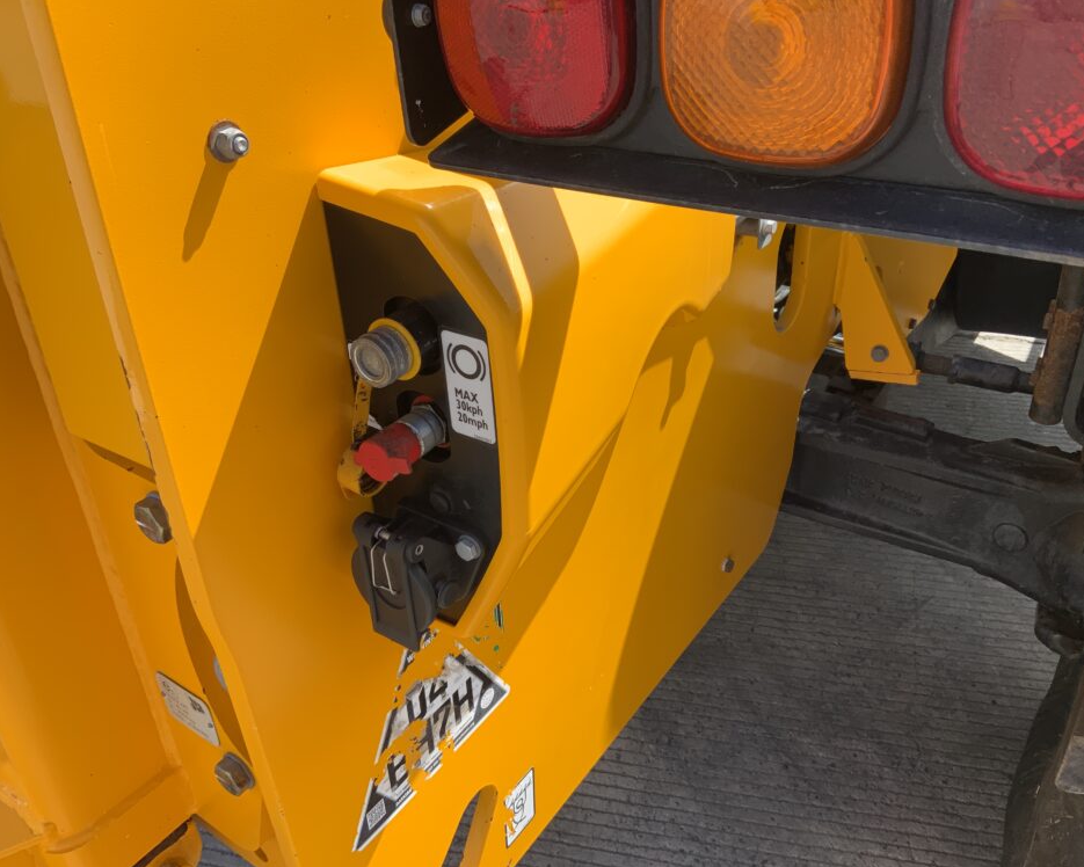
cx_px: 573
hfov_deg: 57.1
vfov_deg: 47.1
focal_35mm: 31
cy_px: 424
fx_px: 995
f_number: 1.8
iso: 16
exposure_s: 1/749
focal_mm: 3
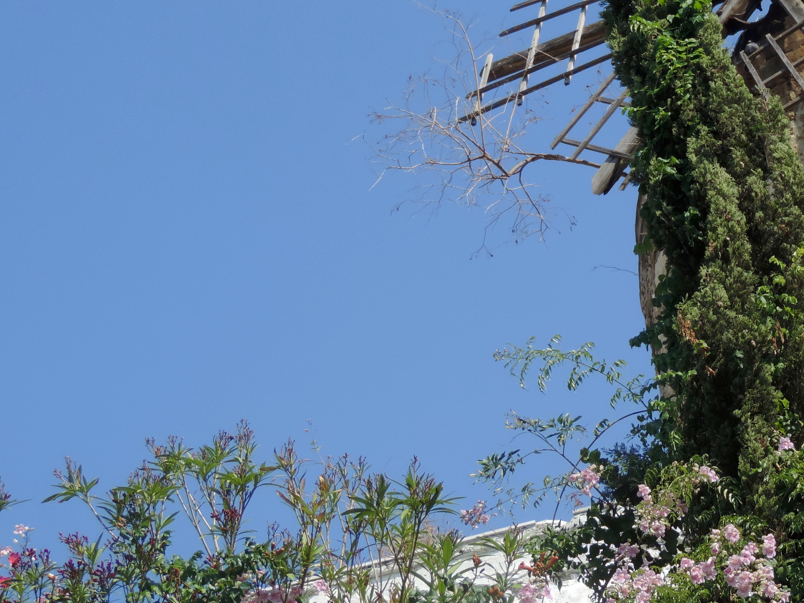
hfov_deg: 12.2
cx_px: 681
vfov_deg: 9.2
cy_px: 147
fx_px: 3740
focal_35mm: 161
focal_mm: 15.1
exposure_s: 1/500
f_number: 4
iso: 80
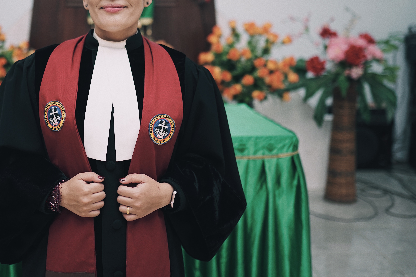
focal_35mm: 51
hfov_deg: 38.2
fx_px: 589
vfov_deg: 26.2
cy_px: 79
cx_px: 119
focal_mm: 35
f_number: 1.6
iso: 500
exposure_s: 1/200
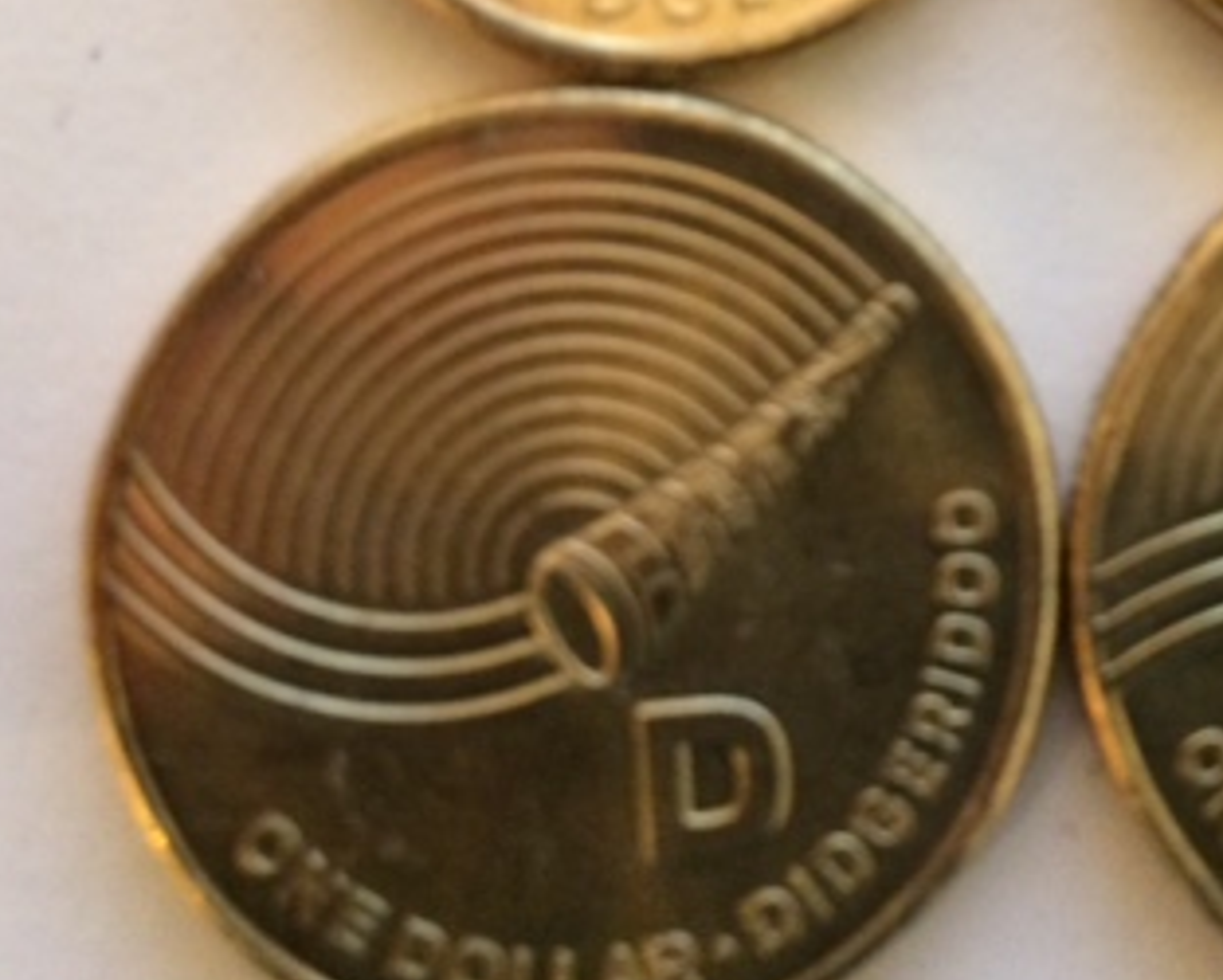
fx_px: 2101
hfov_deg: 31.7
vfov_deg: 25.4
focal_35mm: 58
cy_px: 90
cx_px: 956
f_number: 2.2
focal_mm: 4.15
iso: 250
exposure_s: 1/17
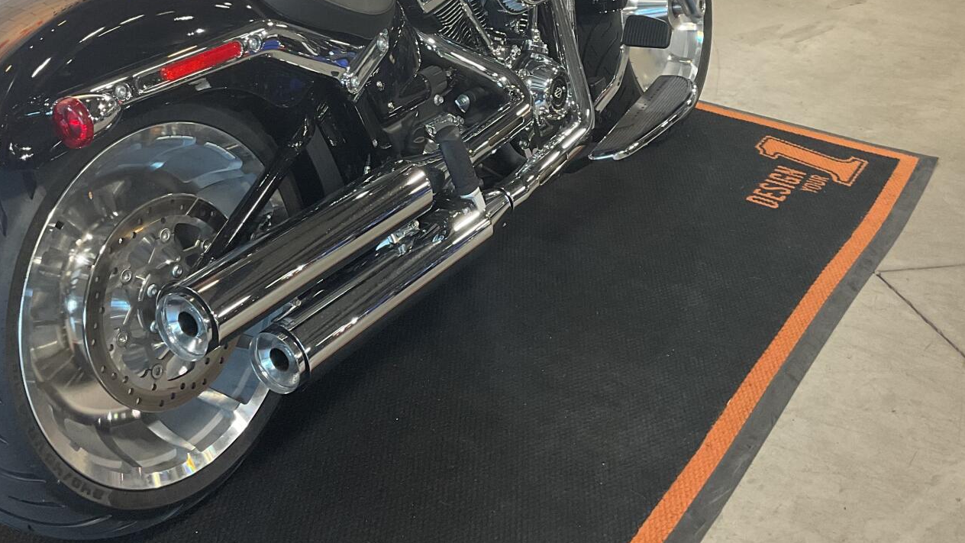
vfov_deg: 23.5
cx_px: 418
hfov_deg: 41.2
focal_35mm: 50
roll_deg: -1.7
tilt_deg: -22.5
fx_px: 1279
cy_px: 86
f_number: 1.8
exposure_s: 1/50
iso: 64
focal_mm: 3
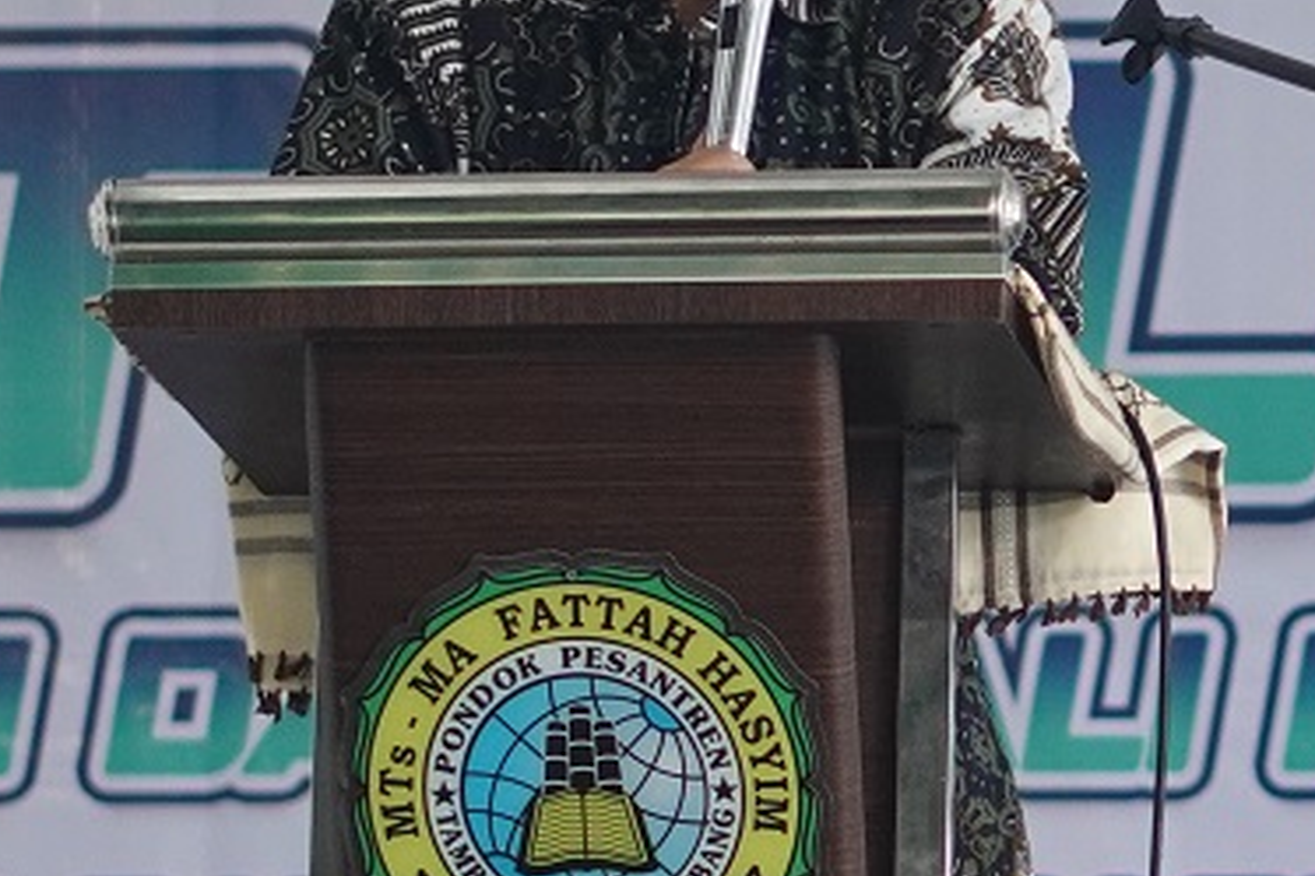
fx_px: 22395
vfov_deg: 2.2
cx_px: 1983
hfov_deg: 3.4
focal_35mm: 613
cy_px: 292
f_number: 2
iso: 500
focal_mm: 85
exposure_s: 1/320
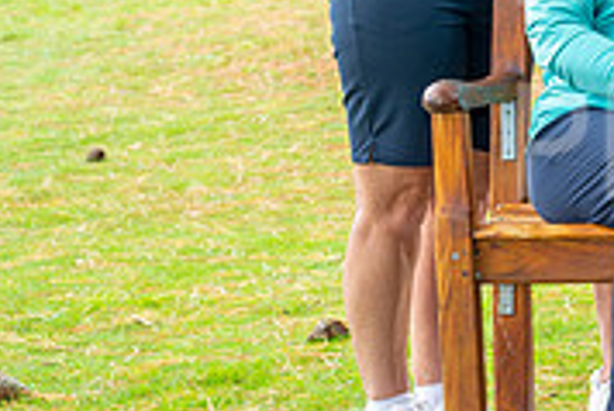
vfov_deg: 7.8
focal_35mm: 176
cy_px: -19
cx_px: 962
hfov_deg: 11.1
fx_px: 3004
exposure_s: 1/100
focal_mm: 54
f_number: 5.6
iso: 200
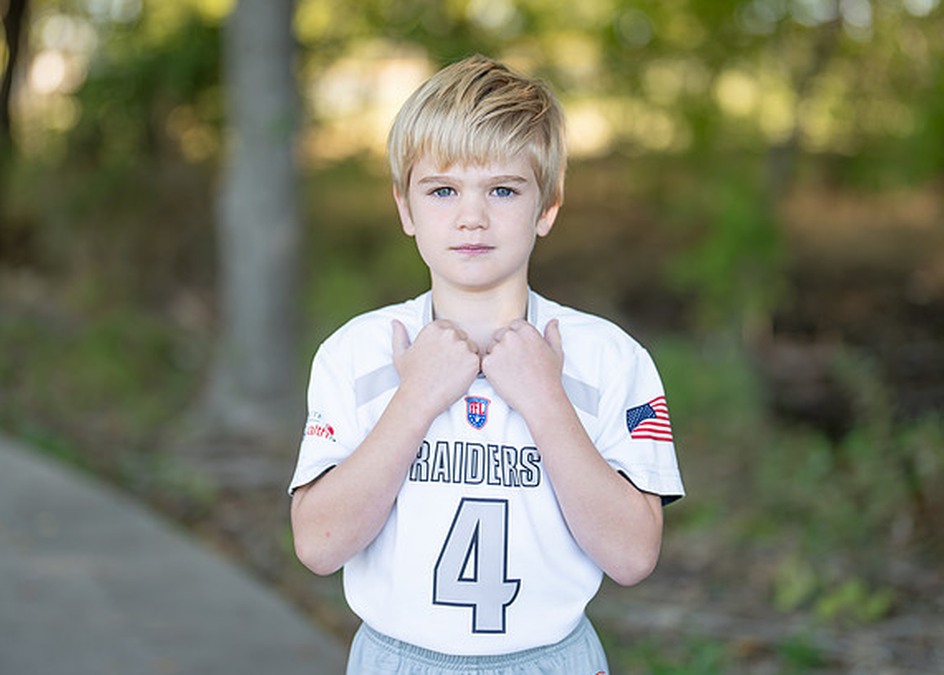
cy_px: 290
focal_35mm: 69
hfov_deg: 28.6
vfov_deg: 20.6
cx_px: 493
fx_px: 1850
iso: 200
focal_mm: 50
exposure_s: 1/1600
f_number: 1.2
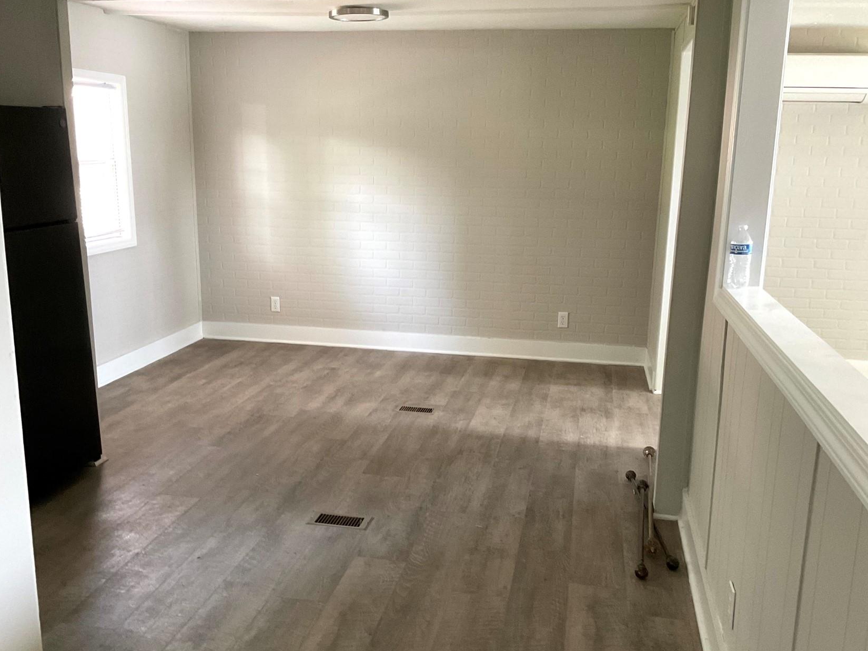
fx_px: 903
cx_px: 417
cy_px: 366
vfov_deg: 39.6
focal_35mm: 36
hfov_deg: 51.3
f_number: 1.8
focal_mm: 3
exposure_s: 1/60
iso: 160
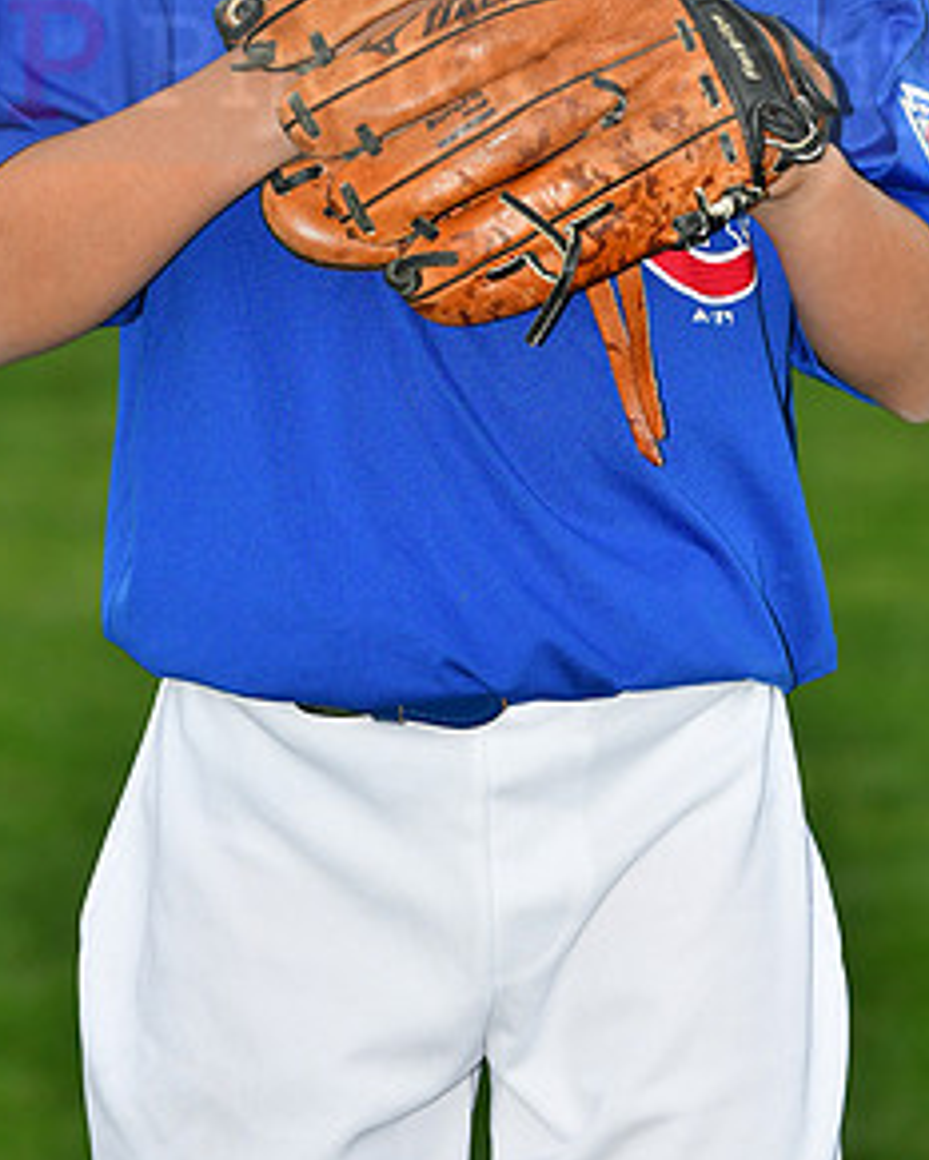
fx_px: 10614
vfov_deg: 6.2
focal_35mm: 309
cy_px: 36
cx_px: 429
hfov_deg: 5.0
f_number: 4
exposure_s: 1/1250
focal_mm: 110
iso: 400
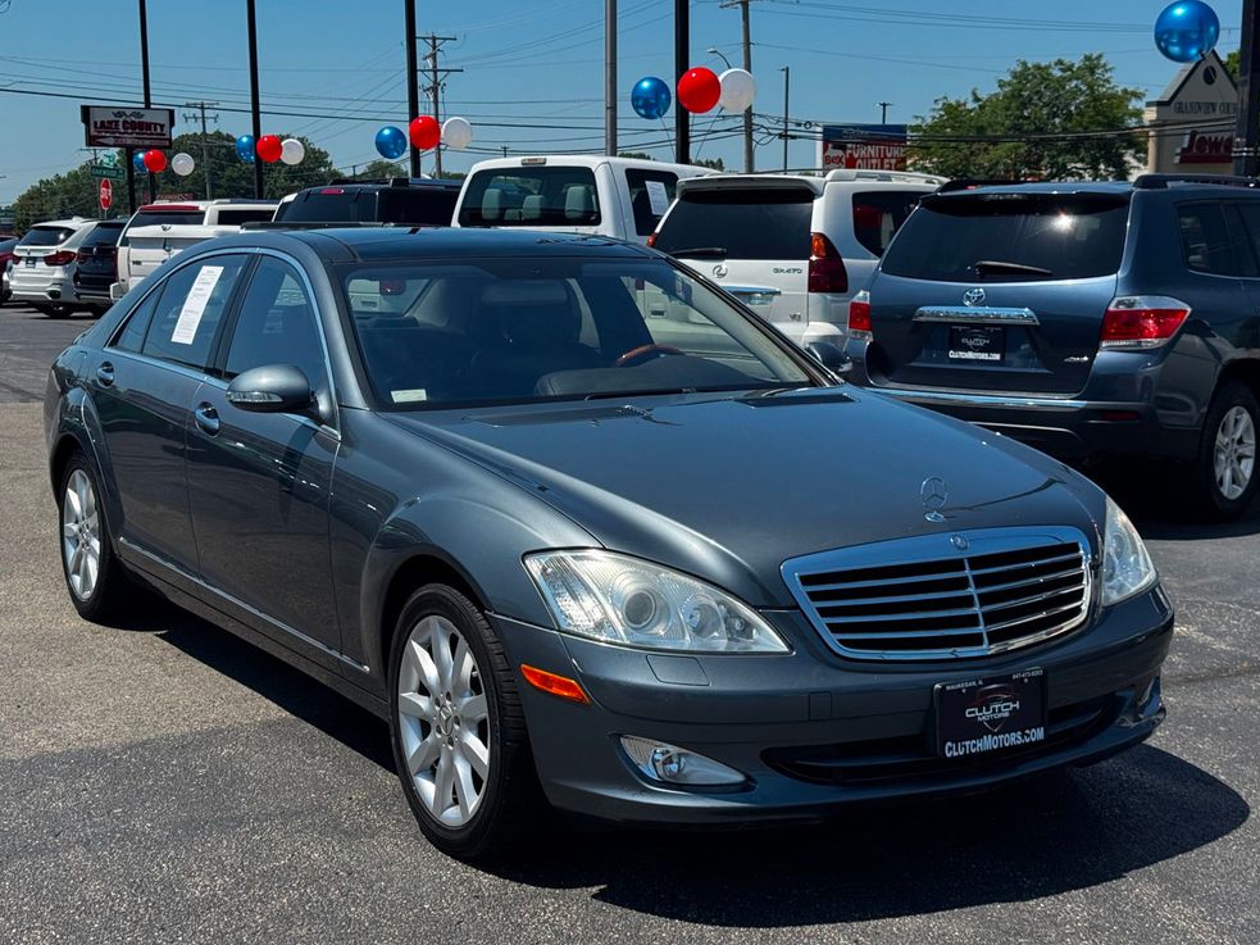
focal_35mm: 50
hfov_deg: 38.2
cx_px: 615
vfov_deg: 29.1
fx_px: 1820
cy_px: 491
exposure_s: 1/3610
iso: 64
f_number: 1.78
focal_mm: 6.76
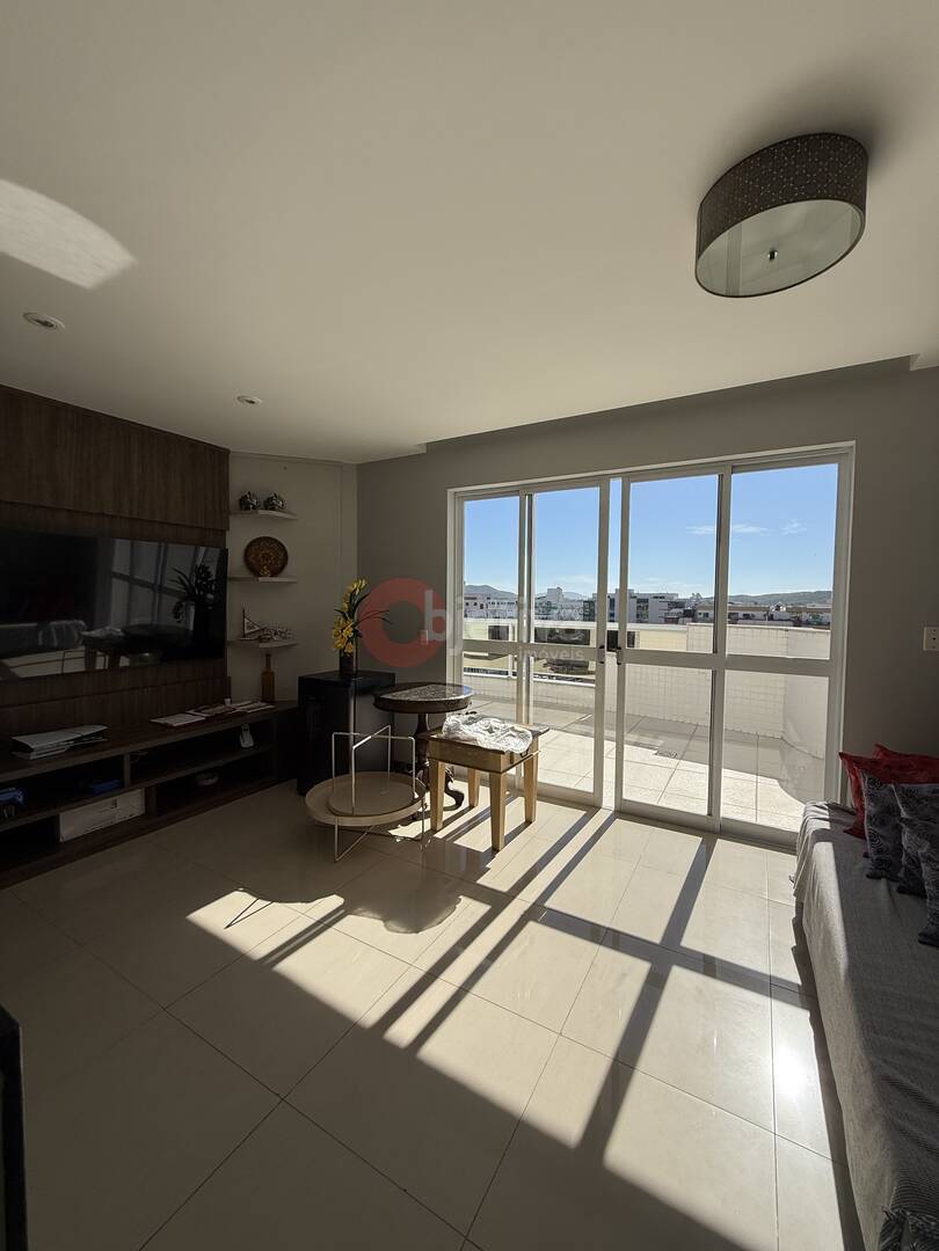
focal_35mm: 14
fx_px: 506
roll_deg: +0.2
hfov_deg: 85.7
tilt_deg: -2.0
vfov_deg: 102.1
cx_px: 470
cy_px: 626
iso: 50
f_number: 2.2
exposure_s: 1/2237
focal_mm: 2.22
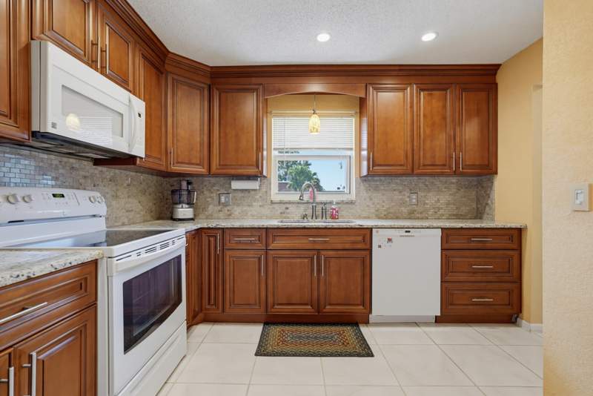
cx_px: 296
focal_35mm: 16
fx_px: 264
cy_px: 198
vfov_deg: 73.8
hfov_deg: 96.7
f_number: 3.2
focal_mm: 16
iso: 800
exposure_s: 1/40
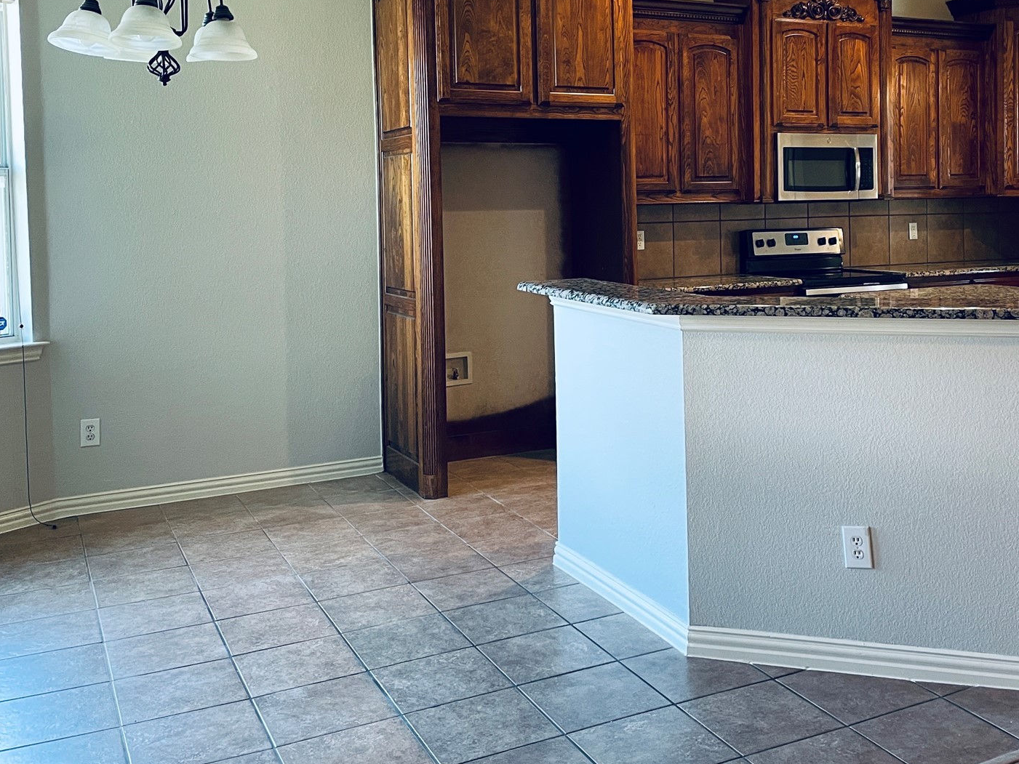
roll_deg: +1.1
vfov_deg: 37.2
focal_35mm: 38
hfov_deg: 48.5
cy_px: 233
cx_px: 637
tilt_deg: -1.2
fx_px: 1119
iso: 160
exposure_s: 1/60
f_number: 1.6
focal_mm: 4.2
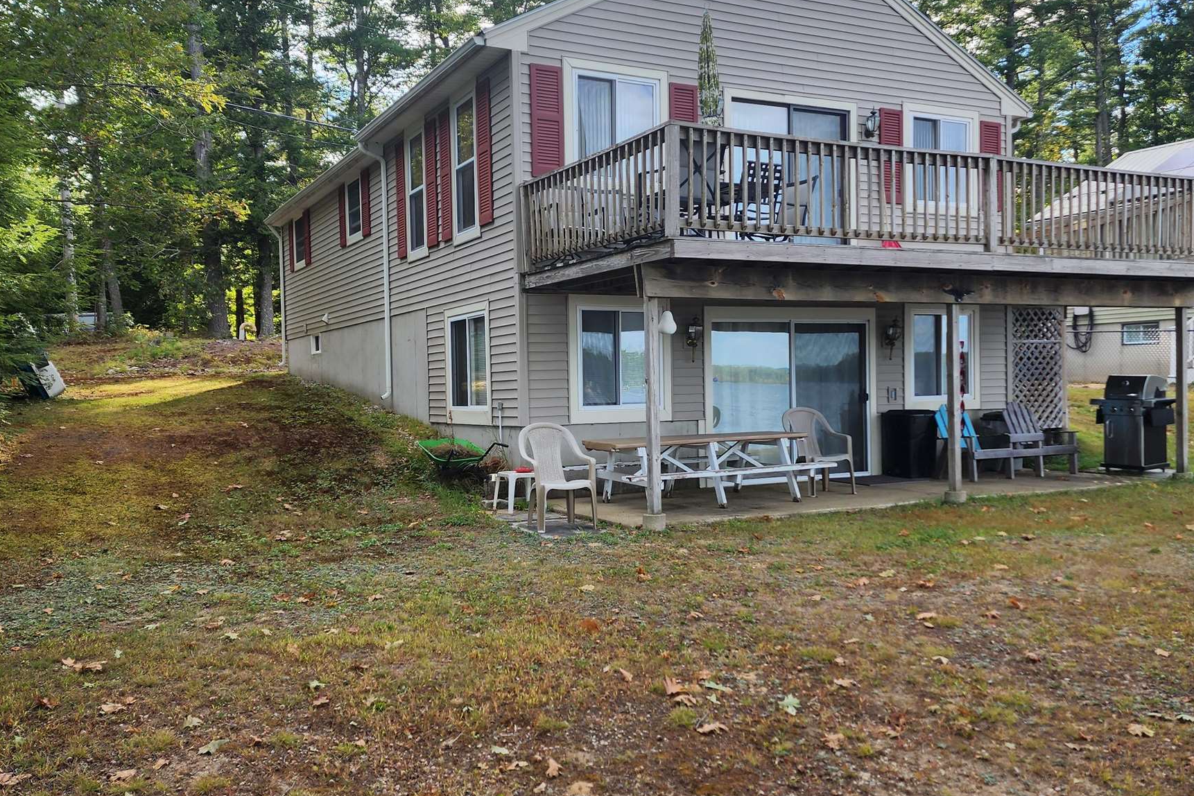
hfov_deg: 58.7
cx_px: 596
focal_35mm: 32
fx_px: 1061
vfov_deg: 41.1
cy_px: 403
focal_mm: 6.4
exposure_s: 1/377
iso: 12
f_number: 1.8
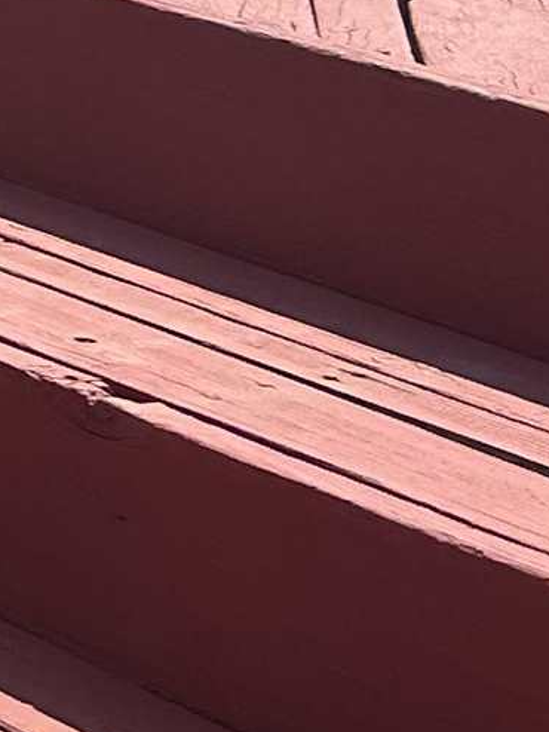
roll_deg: +0.7
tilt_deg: -2.6
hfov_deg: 7.0
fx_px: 3424
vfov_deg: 11.3
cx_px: -1641
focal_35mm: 162
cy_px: -628
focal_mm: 5.7
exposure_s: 1/3356
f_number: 1.5
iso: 50
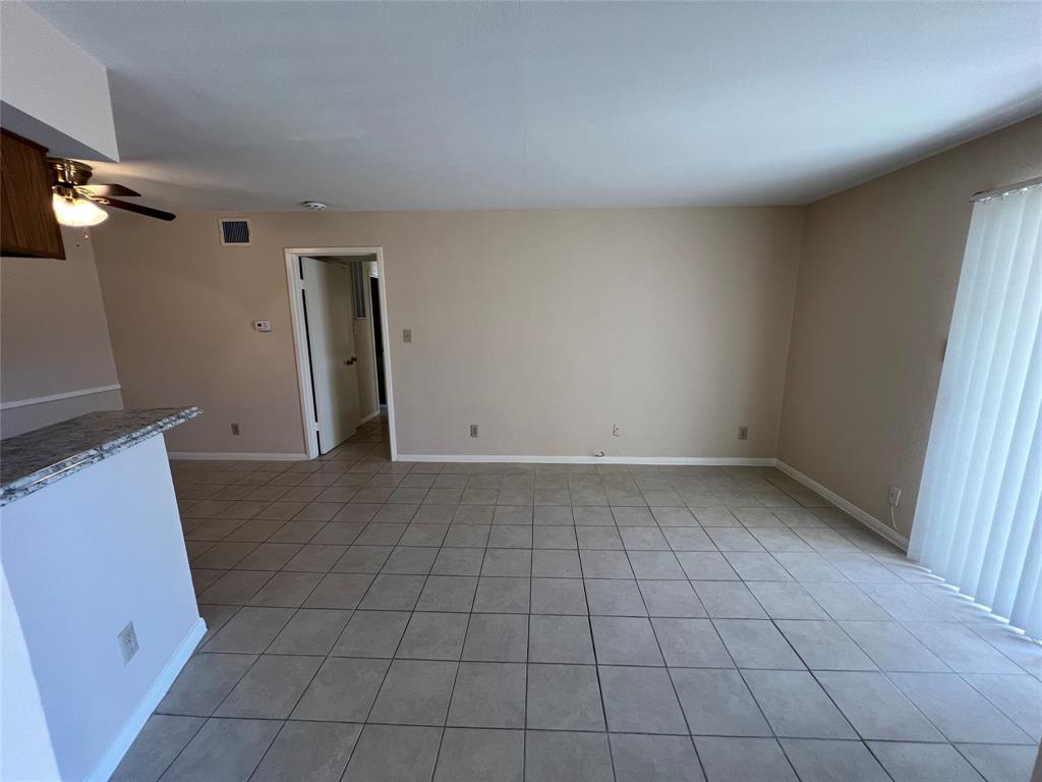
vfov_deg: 89.9
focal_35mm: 13
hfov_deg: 106.2
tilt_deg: -10.4
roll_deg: +0.7
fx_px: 391
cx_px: 521
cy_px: 391
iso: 125
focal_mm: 1.57
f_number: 1.8
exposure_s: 1/121
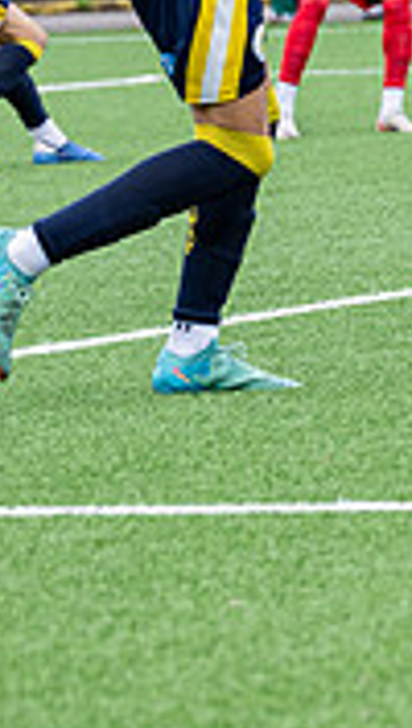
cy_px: -212
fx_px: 8595
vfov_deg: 4.8
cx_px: 990
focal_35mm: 444
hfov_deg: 2.7
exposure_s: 1/2000
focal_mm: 103
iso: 500
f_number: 4
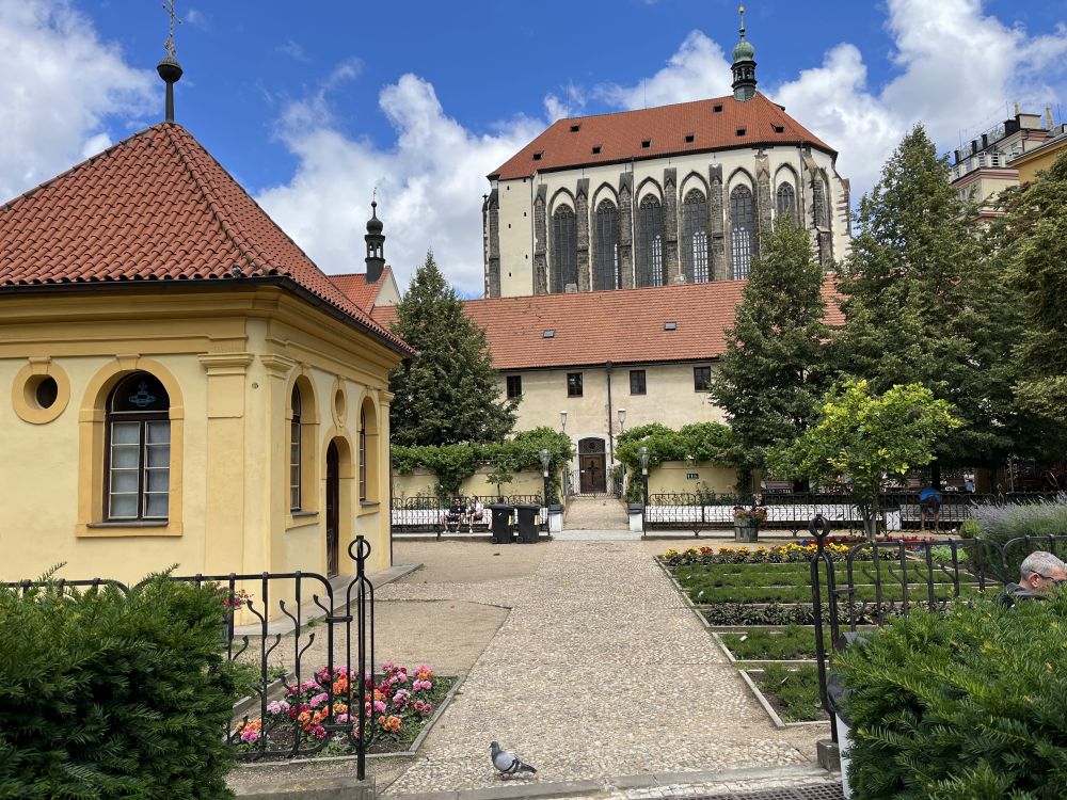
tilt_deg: +4.3
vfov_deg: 53.1
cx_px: 534
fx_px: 801
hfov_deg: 67.3
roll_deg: +1.4
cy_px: 400
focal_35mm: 26
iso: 50
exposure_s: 1/2179
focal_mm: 5.1
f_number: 1.6
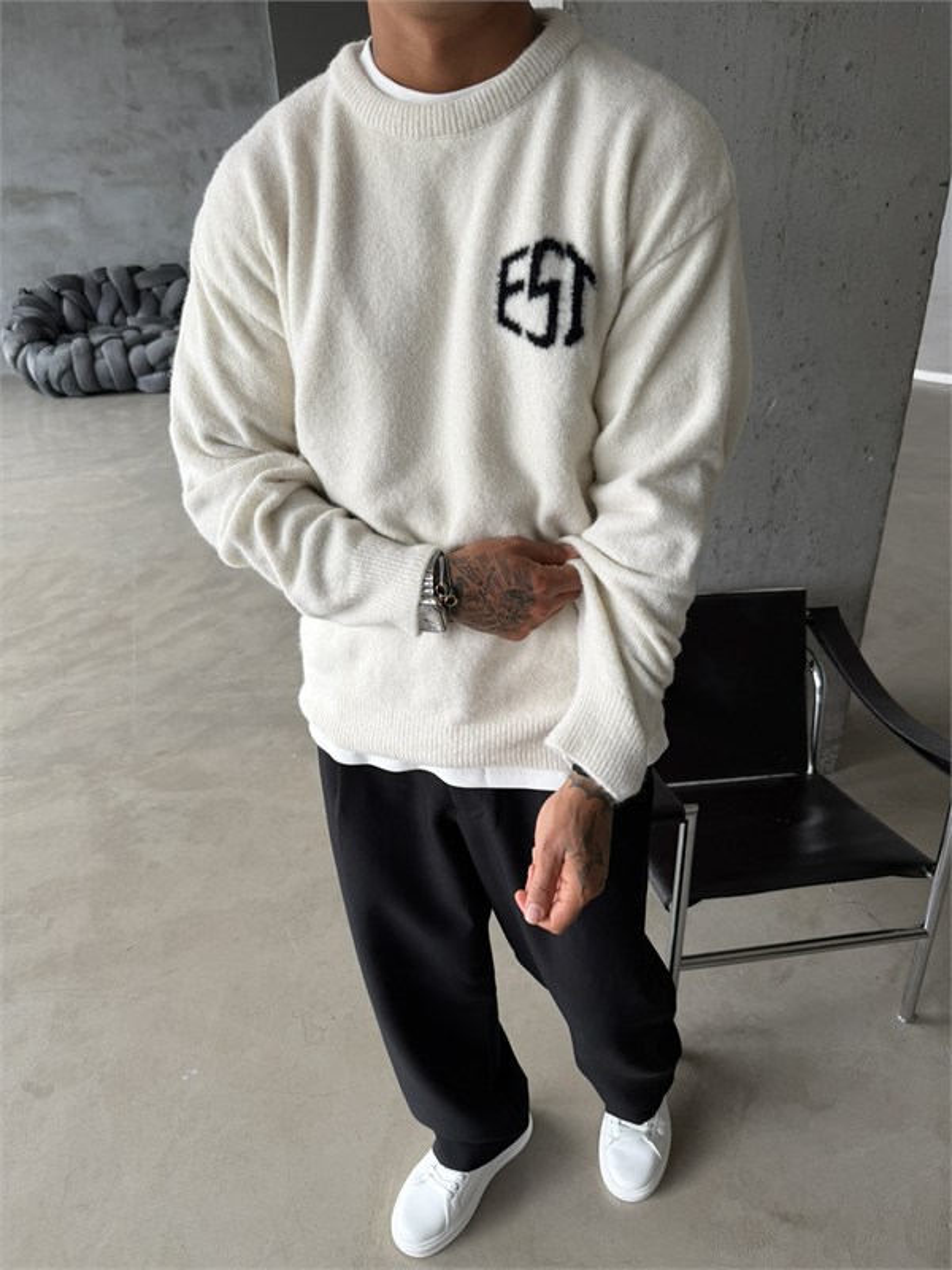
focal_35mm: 24
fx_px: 880
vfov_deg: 71.6
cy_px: 635
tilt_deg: -29.5
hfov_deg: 56.8
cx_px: 476
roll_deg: +2.7
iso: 125
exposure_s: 1/121
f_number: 1.78
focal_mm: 6.76
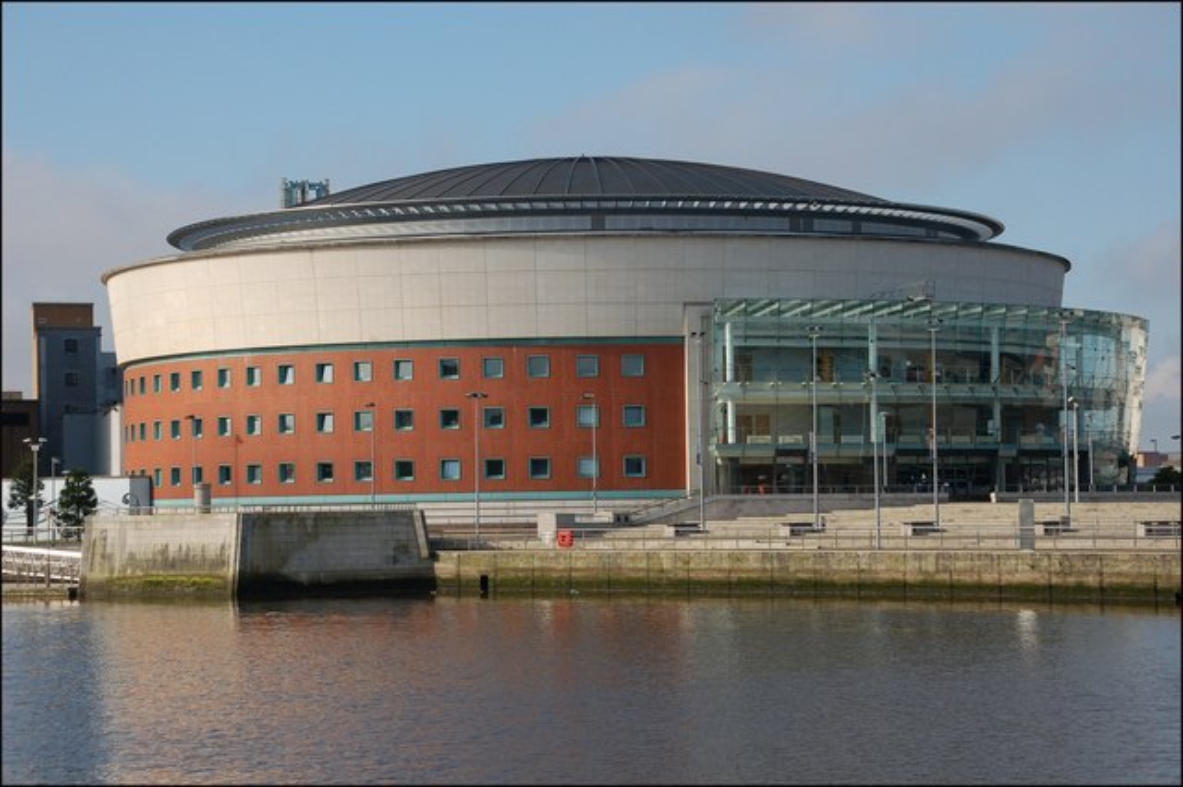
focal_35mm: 82
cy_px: 394
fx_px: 2710
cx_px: 592
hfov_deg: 24.6
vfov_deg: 16.5
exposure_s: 1/400
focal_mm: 55
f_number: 8
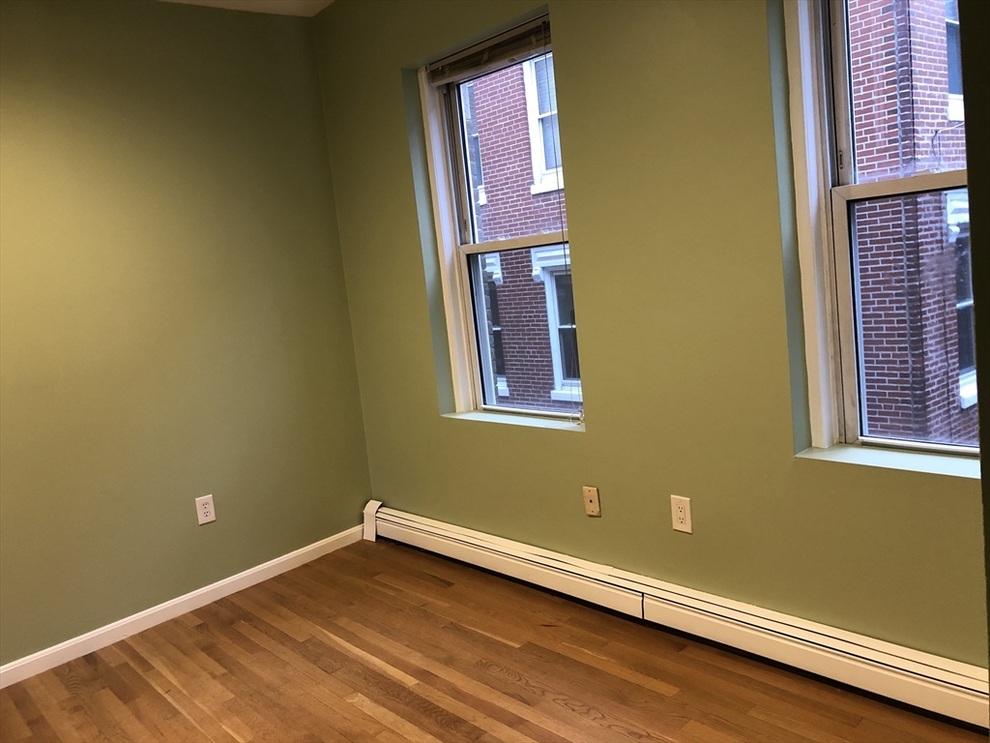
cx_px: 495
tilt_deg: -7.0
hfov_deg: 63.4
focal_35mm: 28
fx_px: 801
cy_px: 372
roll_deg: +6.3
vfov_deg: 49.7
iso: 50
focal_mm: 4
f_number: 1.8
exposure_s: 1/15
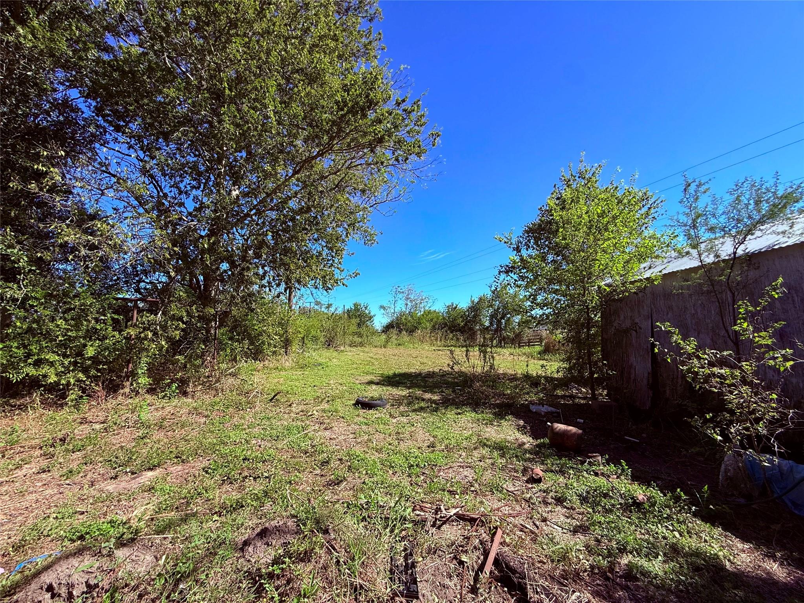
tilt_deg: +7.5
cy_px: 302
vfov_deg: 85.7
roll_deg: +0.4
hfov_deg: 102.1
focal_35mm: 14
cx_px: 402
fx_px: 325
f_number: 2.2
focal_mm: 2.22
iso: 50
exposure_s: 1/1211
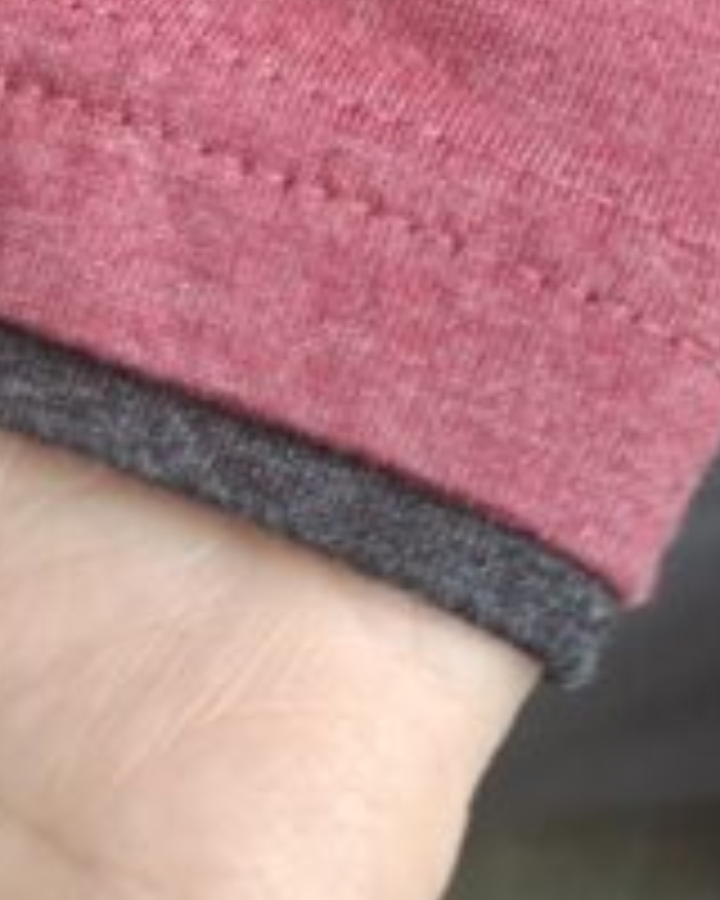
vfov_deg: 18.5
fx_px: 2397
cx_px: 22
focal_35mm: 90
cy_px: -504
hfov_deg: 16.8
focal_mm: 5.54
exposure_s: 1/100
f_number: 1.8
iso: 125
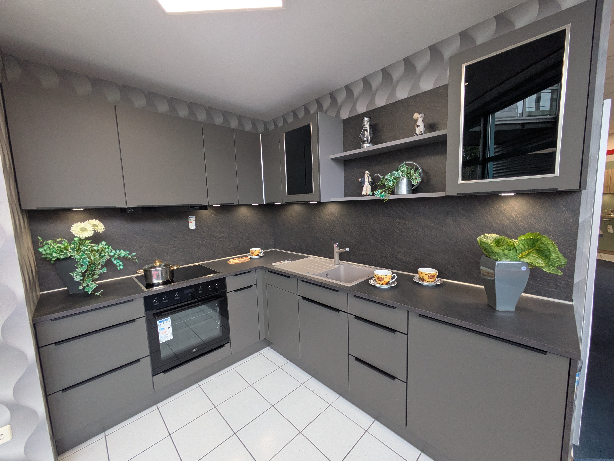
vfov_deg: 85.7
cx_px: 307
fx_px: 248
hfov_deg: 102.0
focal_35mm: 14
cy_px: 230
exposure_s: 1/100
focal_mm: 1.83
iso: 249
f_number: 2.2
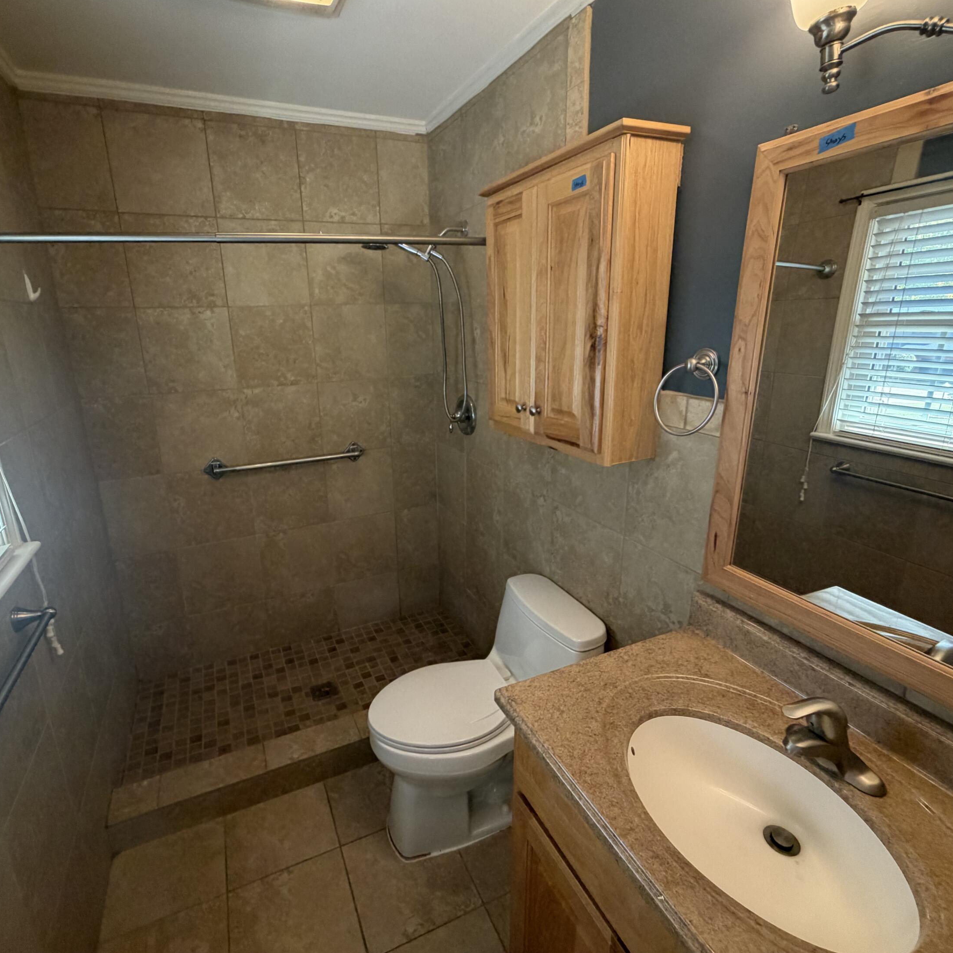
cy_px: 465
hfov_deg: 83.8
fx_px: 530
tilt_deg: -15.1
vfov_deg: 84.0
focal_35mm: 17
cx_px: 440
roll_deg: +1.2
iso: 320
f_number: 2.2
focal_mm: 2.22
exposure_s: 1/60
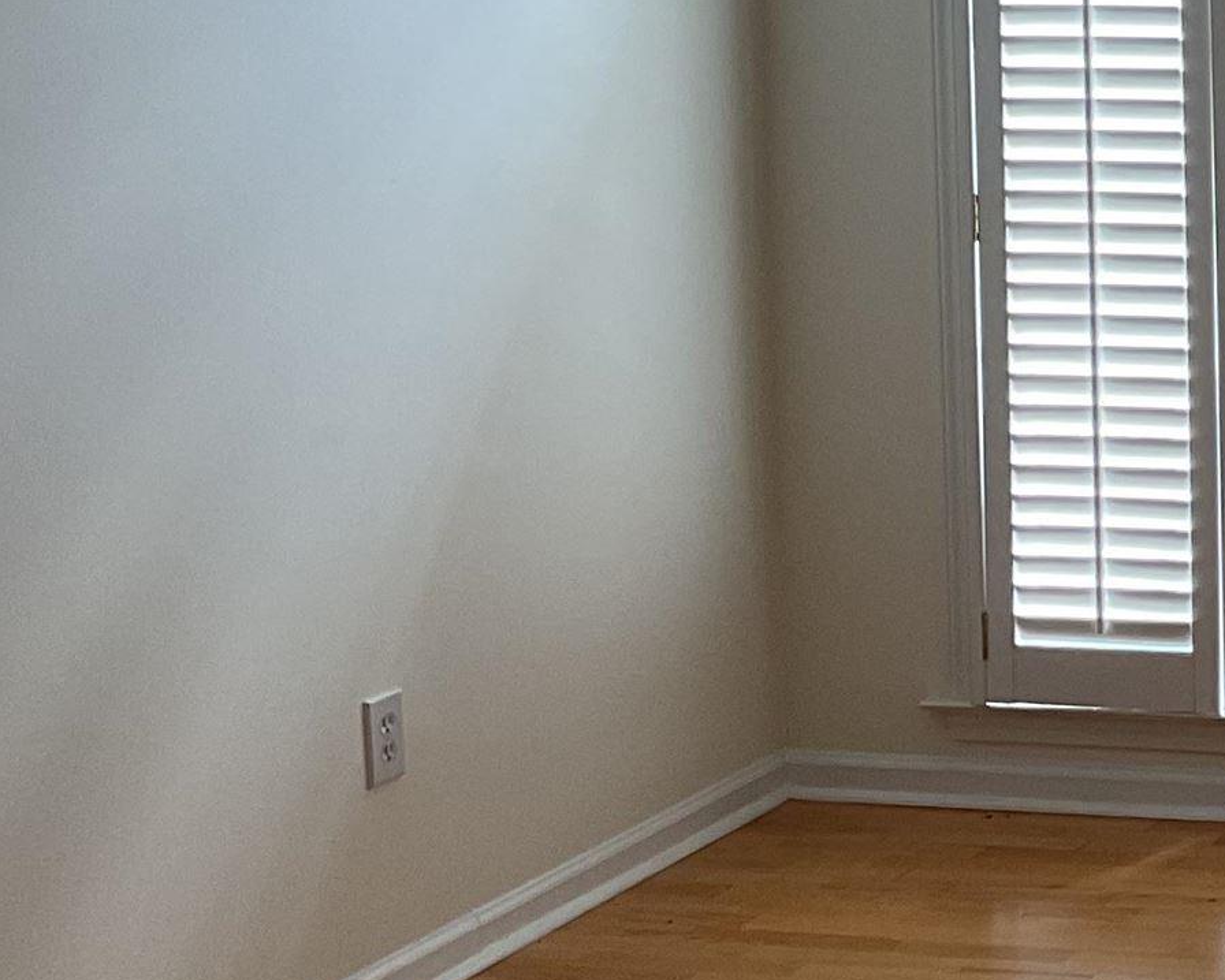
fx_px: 3517
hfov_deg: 17.8
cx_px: 1814
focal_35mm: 97
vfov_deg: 15.8
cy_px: 234
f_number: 1.8
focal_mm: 3
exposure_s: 1/120
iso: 50
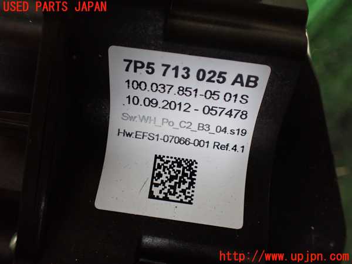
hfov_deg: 60.0
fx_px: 305
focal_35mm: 30
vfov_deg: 46.8
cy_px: 132
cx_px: 176
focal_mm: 5.4
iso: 800
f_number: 2.3
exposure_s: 1/125
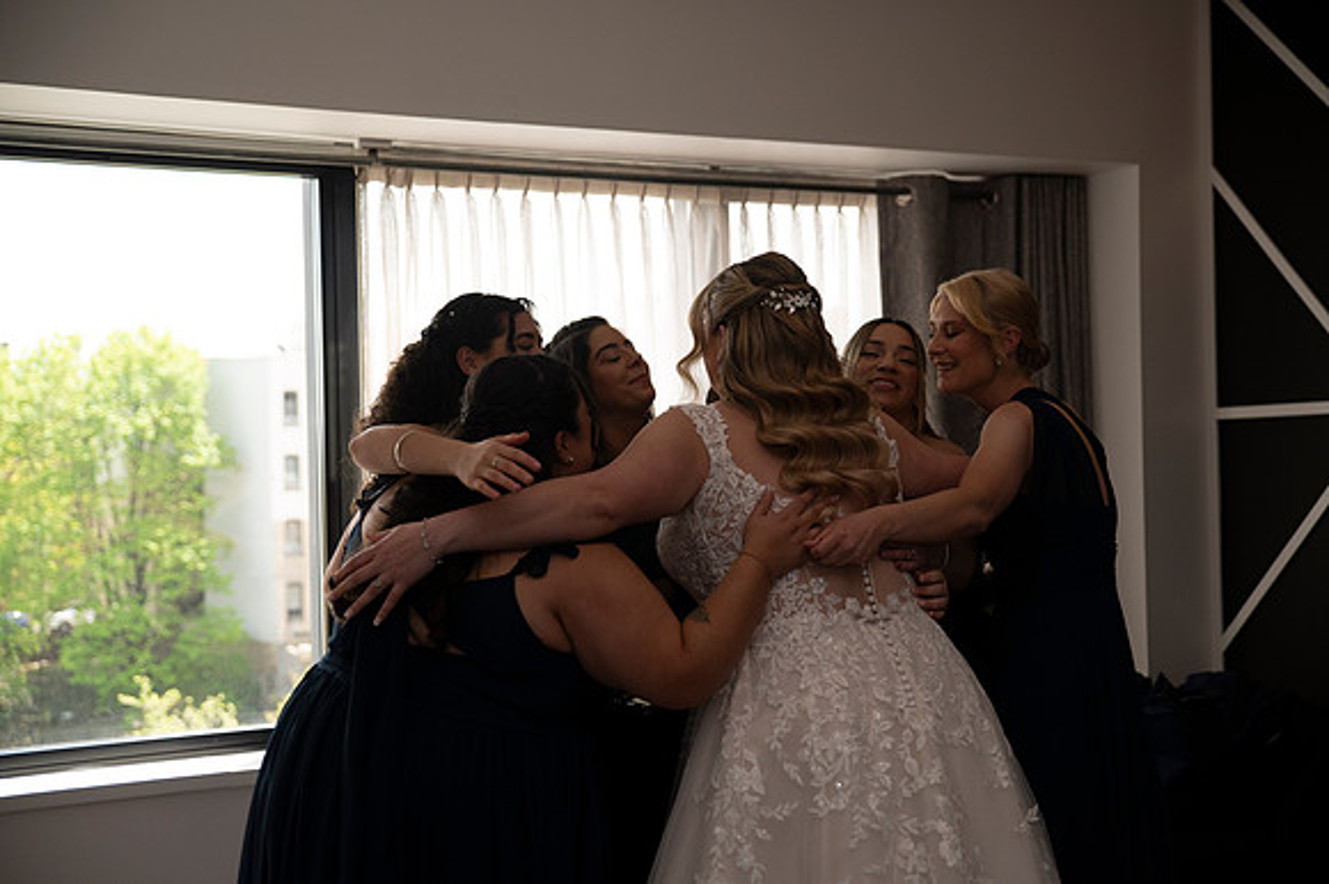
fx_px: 1918
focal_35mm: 52
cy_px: 442
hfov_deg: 38.2
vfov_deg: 26.0
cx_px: 664
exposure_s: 1/1600
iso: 1600
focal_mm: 52
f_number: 2.8
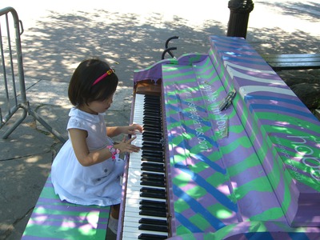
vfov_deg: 37.7
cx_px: 160
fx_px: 351
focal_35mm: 38
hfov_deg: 49.0
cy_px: 120
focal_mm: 7.9
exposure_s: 1/125
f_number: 2.8
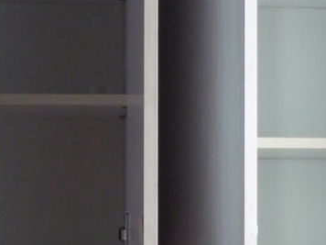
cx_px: 347
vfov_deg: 8.5
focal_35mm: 174
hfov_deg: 11.2
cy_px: 78
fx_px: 1639
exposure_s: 1/13
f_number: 5.2
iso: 400
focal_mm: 10.9
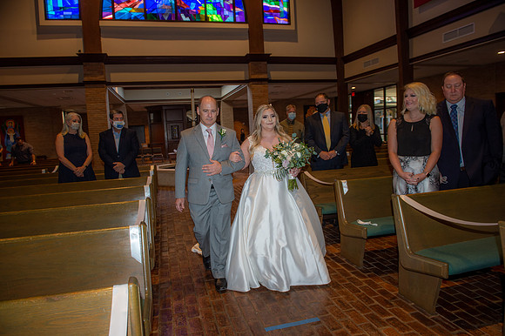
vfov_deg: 53.1
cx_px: 252
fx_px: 336
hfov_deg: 73.8
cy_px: 168
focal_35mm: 24
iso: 640
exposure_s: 1/100
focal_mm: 24
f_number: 5
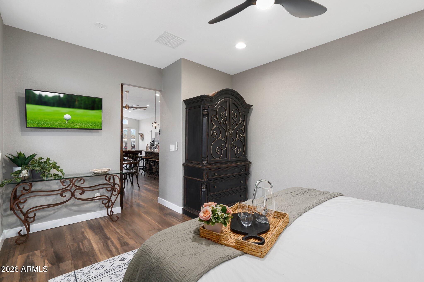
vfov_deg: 73.7
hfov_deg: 96.7
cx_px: 212
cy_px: 141
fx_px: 188
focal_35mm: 16
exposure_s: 1.6
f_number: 8
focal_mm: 16
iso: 400
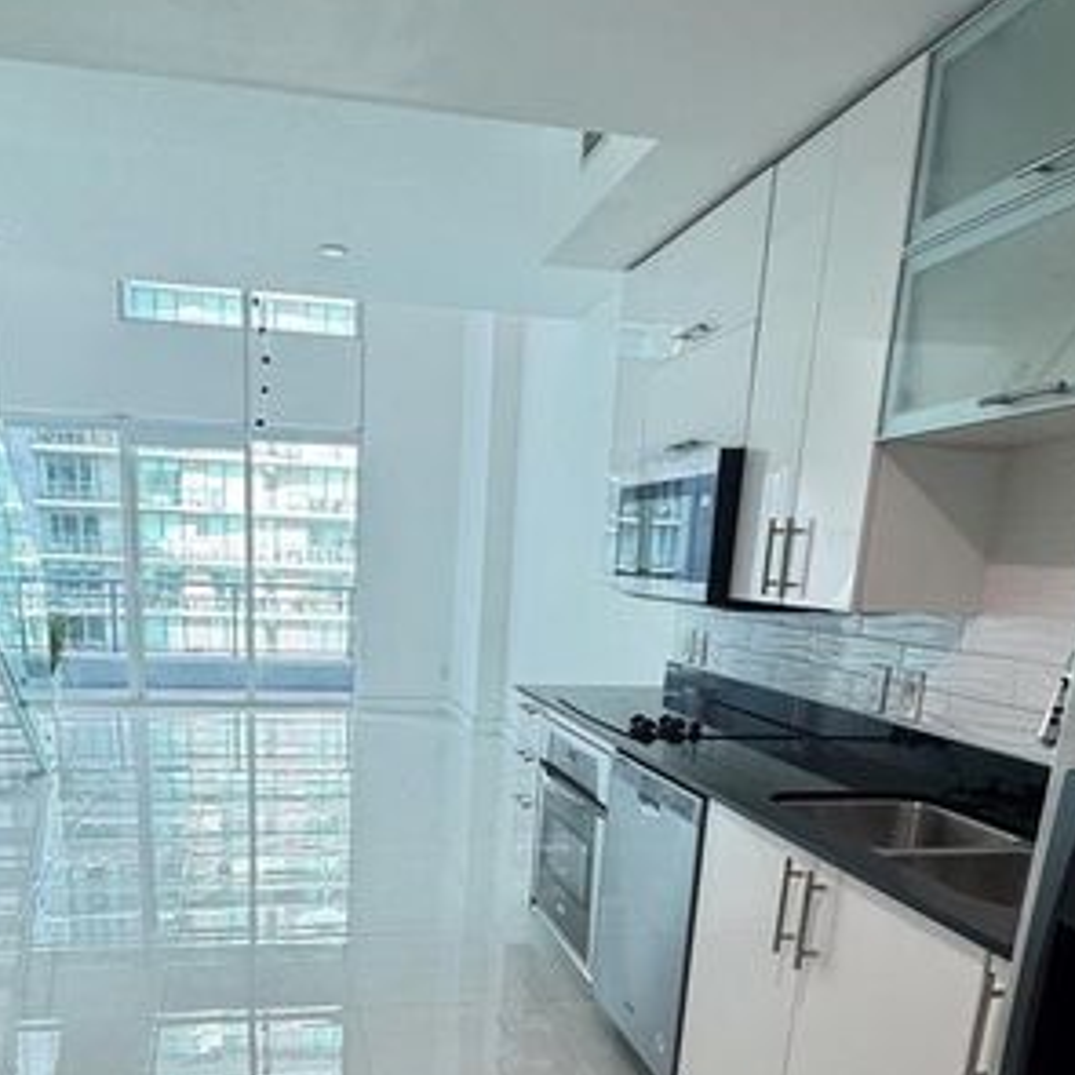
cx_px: 437
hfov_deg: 56.9
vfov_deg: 54.4
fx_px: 984
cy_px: 818
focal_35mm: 28
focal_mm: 2.22
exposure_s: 1/120
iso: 200
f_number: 2.2
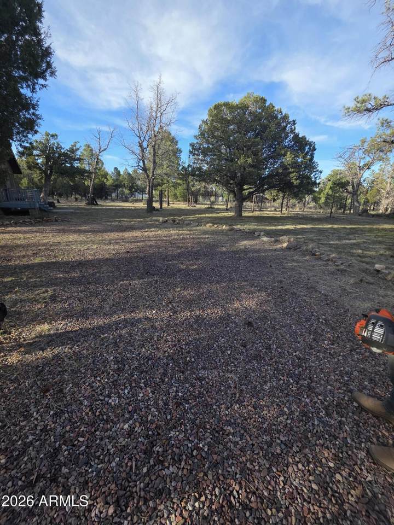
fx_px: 197
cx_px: 197
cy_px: 262
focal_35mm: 13
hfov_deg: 89.9
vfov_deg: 106.2
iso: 125
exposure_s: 1/2000
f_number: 1.9
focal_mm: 2.2
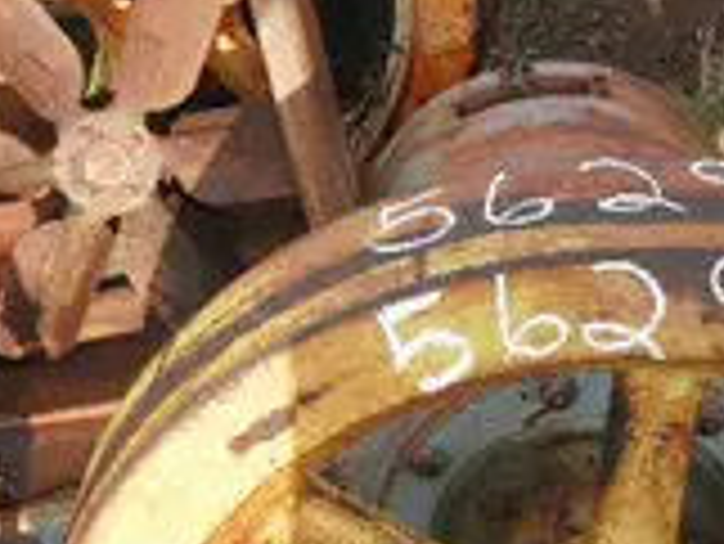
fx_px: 1821
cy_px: 333
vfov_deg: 17.0
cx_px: 306
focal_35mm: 87
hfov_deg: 22.5
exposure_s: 1/400
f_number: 3.2
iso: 64
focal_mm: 6.1
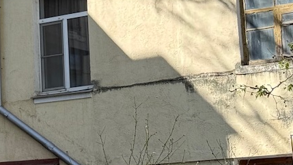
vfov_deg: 7.7
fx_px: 1212
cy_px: 3
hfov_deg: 13.1
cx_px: -139
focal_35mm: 156
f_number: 1.78
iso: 64
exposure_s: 1/1513
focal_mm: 6.76
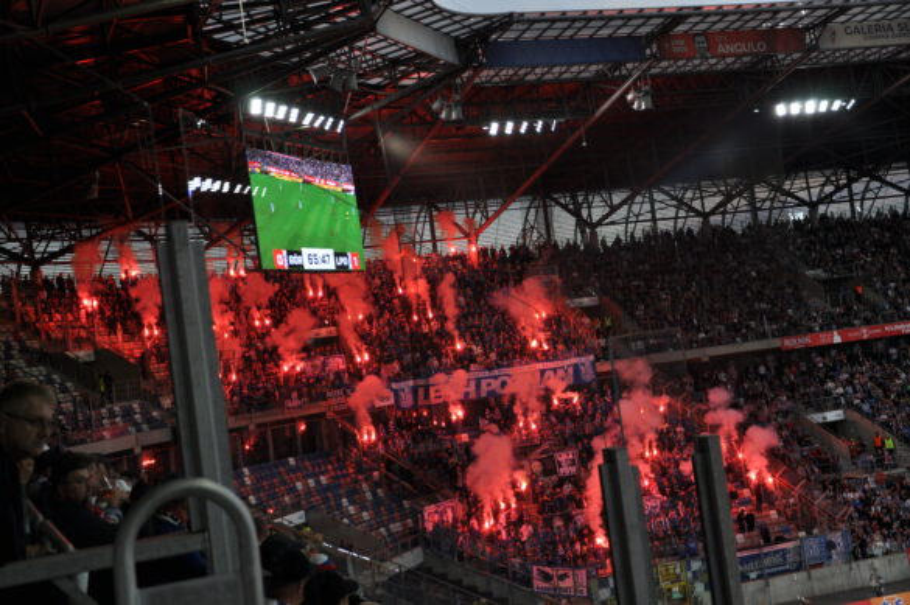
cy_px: 302
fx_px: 1288
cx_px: 455
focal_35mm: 51
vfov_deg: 26.4
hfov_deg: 38.9
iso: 250
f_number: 4.2
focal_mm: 34
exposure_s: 1/250
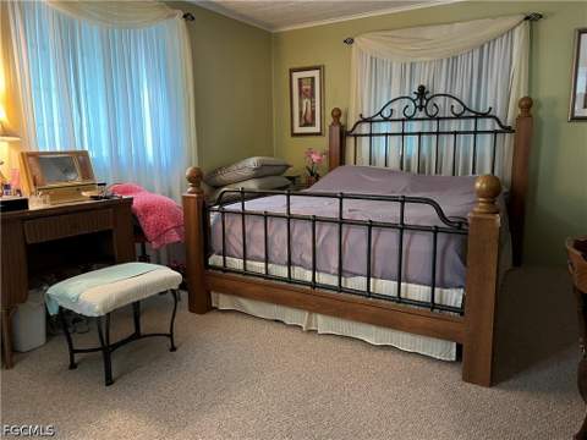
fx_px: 441
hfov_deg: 67.3
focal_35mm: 26
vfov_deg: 53.1
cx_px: 294
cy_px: 220
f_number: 1.6
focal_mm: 5.1
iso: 500
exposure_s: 1/30
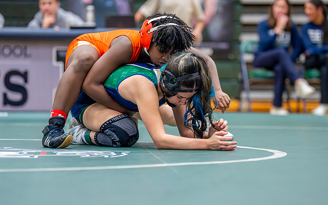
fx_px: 1528
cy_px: 104
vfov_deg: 7.7
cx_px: 169
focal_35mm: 171
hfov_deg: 12.2
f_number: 2.8
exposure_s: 1/1000
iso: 6400
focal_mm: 135
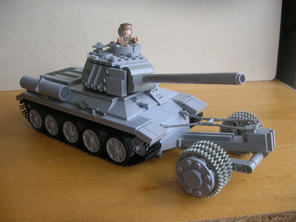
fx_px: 299
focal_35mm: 35
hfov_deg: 52.6
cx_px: 148
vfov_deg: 40.7
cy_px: 111
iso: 50
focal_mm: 5.8
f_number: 2.8
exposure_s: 1/30
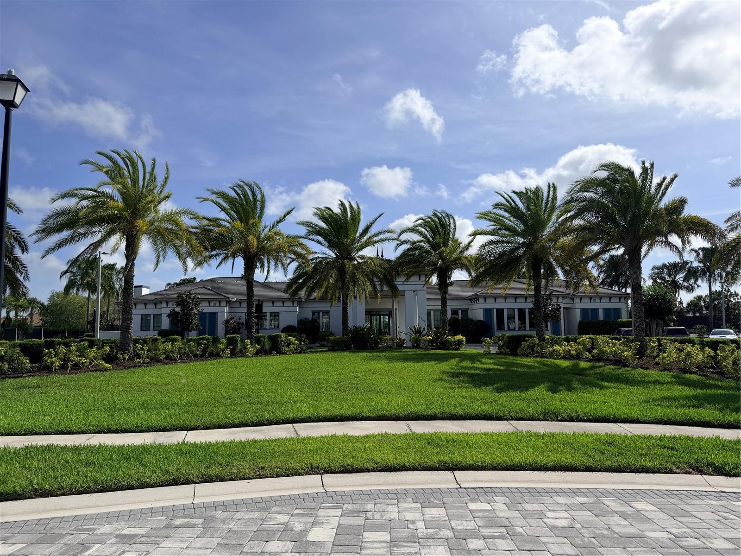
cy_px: 278
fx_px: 514
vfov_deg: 56.8
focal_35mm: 24
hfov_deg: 71.6
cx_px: 370
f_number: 1.78
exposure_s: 1/9091
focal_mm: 6.76
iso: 80
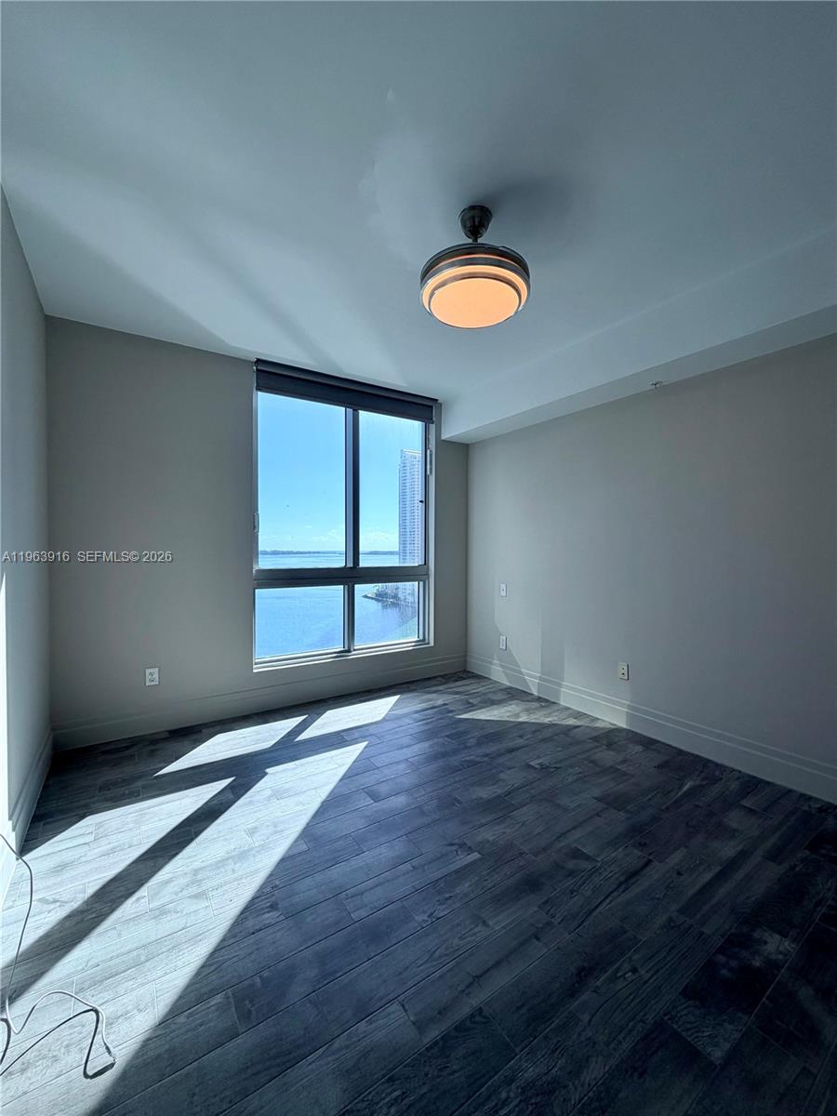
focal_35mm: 14
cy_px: 558
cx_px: 418
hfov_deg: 85.7
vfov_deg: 102.1
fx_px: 451
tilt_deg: -0.1
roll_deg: -0.5
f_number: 2.2
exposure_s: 1/770
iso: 25
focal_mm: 2.22
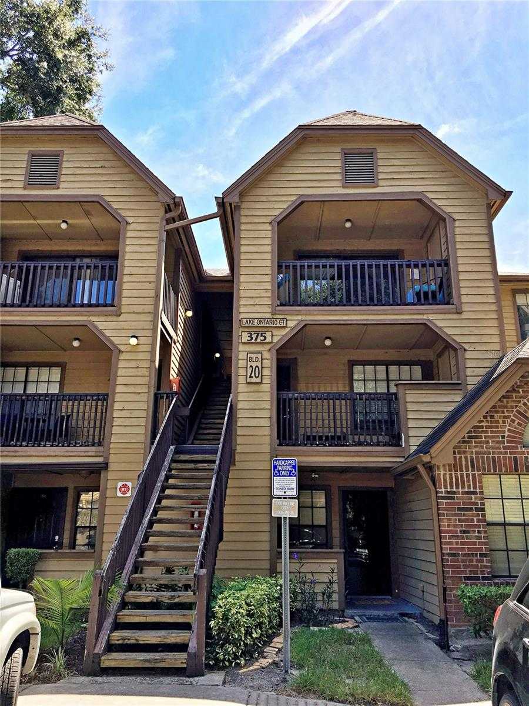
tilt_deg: +17.2
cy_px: 353
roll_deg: +0.3
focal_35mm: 29
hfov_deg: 48.2
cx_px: 264
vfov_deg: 61.7
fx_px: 591
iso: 25
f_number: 2.2
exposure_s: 1/541
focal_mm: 4.15
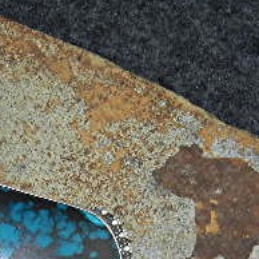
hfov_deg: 13.2
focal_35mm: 131
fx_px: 1109
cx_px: 25
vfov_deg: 13.1
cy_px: 259
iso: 353
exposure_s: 1/30
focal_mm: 8.1
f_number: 3.8
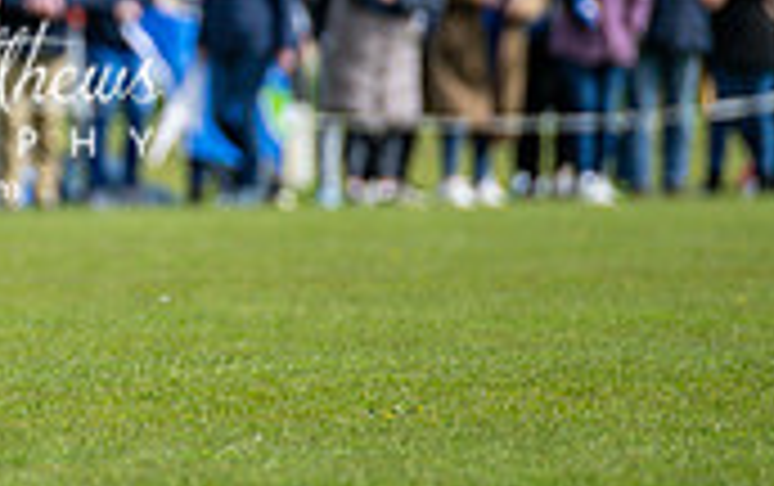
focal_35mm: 1030
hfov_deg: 2.0
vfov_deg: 1.3
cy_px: 2
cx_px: -144
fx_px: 21755
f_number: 2.8
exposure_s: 1/6400
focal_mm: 300
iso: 250
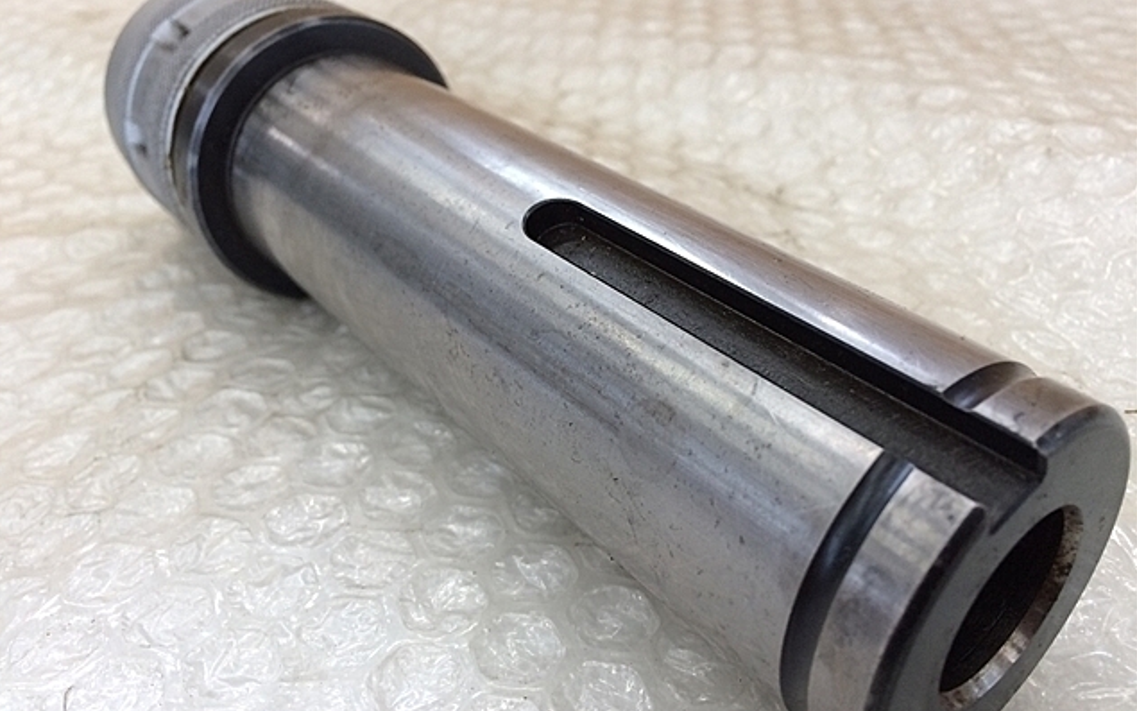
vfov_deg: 40.5
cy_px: 308
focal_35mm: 31
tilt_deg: -35.4
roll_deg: +3.0
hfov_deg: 61.2
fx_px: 961
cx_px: 568
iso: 40
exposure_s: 1/30
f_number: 2.2
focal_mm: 4.15
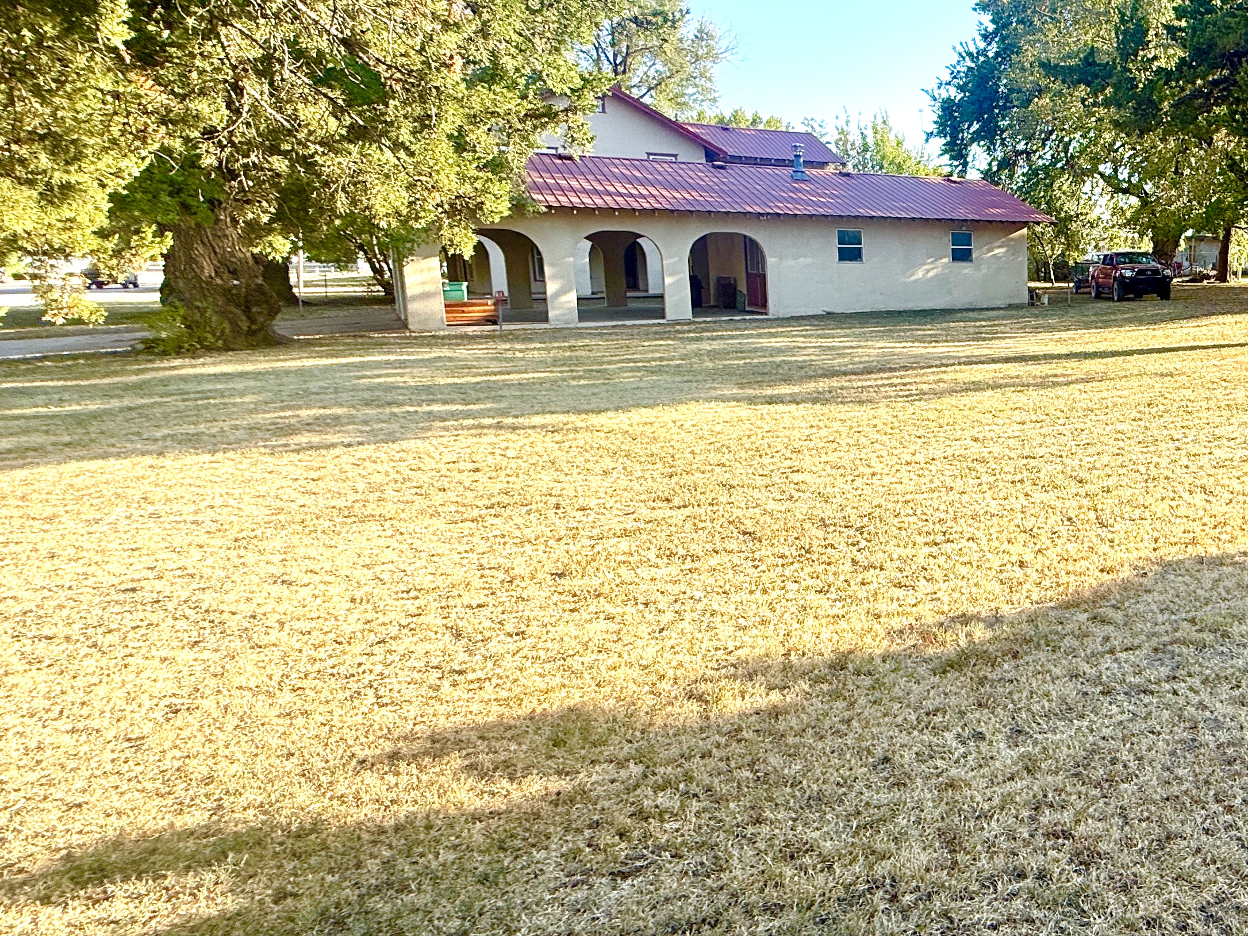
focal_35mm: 26
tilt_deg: -8.5
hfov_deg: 57.2
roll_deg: -0.5
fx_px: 937
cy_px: 402
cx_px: 1138
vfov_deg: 52.9
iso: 50
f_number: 2.2
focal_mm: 2.22
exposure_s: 1/540
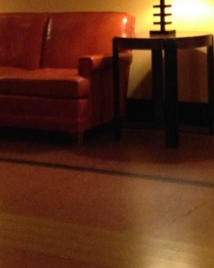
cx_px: 114
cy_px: 56
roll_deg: +2.1
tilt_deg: -6.3
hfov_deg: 17.1
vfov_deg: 21.0
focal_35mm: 90
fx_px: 713
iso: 500
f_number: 2.4
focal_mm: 4.12
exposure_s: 1/15
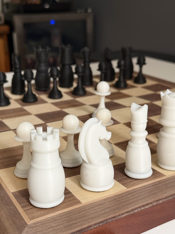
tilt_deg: -20.5
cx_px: 88
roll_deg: -0.5
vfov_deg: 39.7
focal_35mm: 48
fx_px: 324
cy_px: 117
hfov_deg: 30.3
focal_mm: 6.76
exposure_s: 1/40
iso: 320
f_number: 1.78
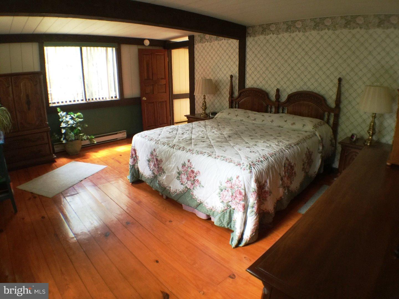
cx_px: 200
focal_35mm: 29
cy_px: 150
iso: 64
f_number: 2.2
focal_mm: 4.15
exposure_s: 1/17
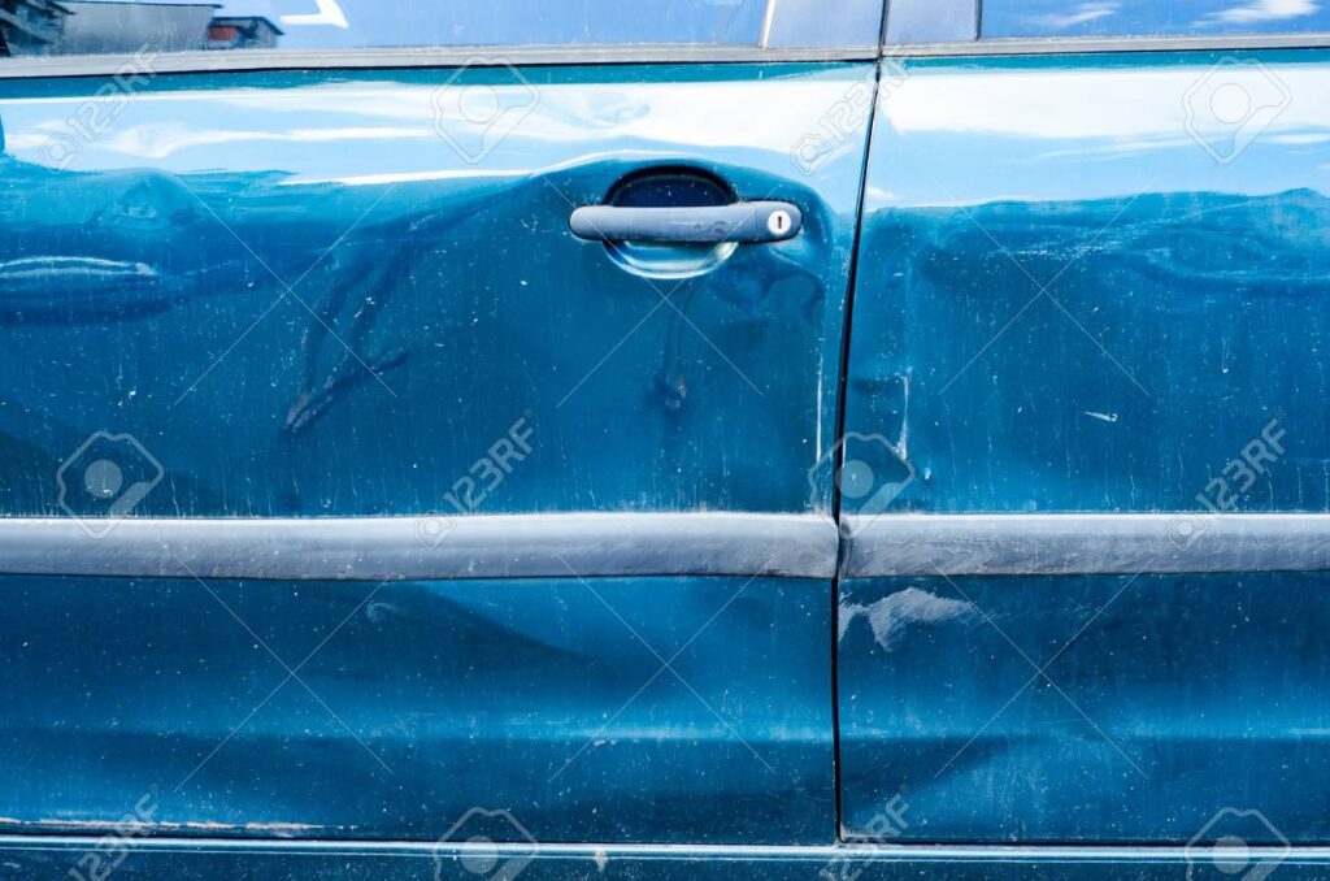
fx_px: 2765
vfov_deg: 18.1
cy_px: 440
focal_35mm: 75
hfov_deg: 27.0
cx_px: 665
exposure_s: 1/30
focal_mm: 50
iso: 200
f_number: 5
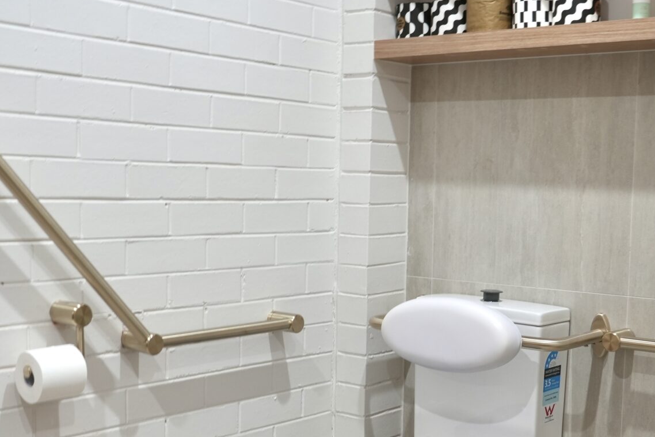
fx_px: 983
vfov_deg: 24.9
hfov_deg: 36.6
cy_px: 293
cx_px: 424
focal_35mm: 54
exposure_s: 1/30
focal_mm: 24
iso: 400
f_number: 4
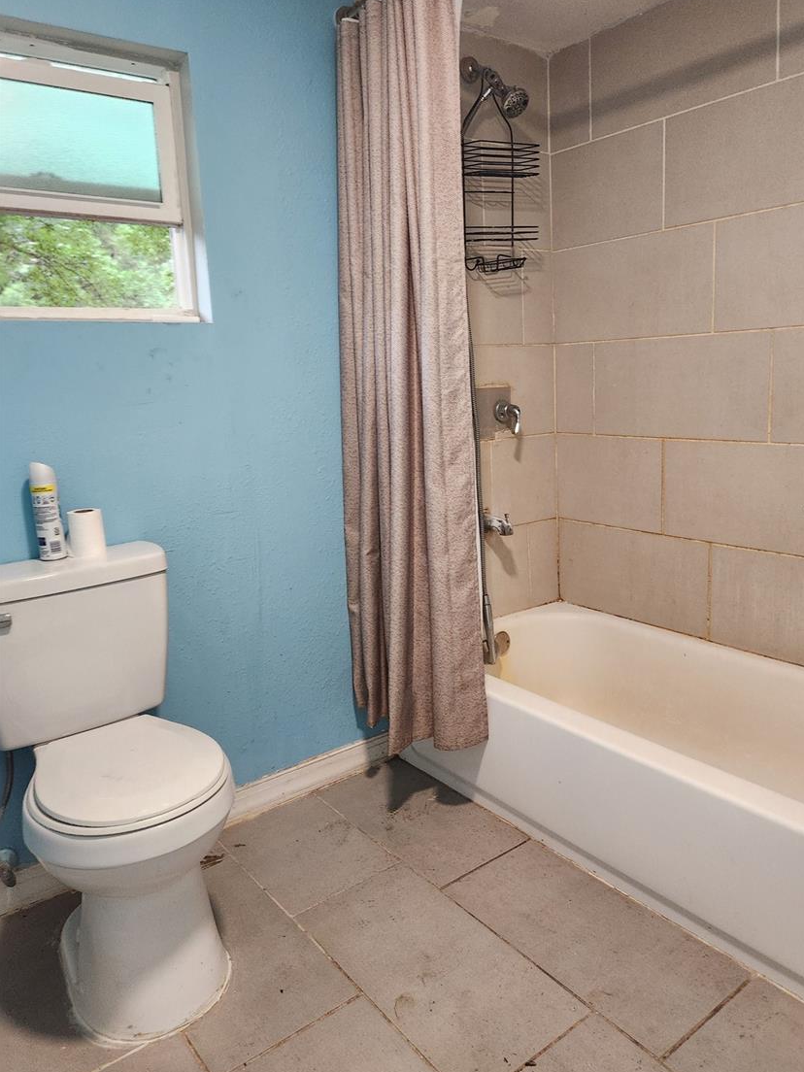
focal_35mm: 25
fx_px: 774
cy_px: 512
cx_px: 435
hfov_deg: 54.8
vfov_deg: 69.4
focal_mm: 5.4
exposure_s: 1/120
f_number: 1.8
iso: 500
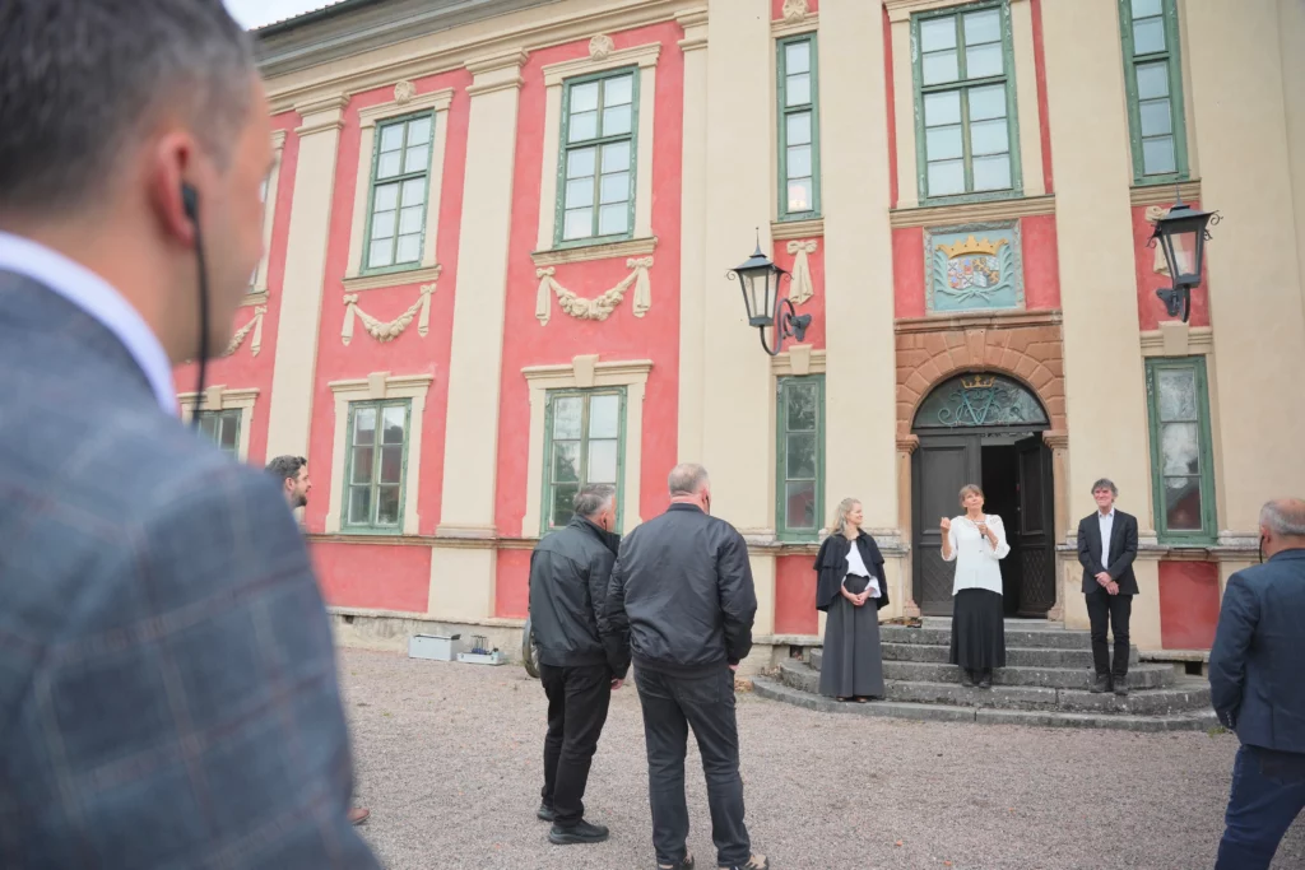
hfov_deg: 73.7
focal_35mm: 24
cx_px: 652
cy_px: 435
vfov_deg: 53.1
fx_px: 870
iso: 400
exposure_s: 1/125
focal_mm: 24
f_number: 2.8
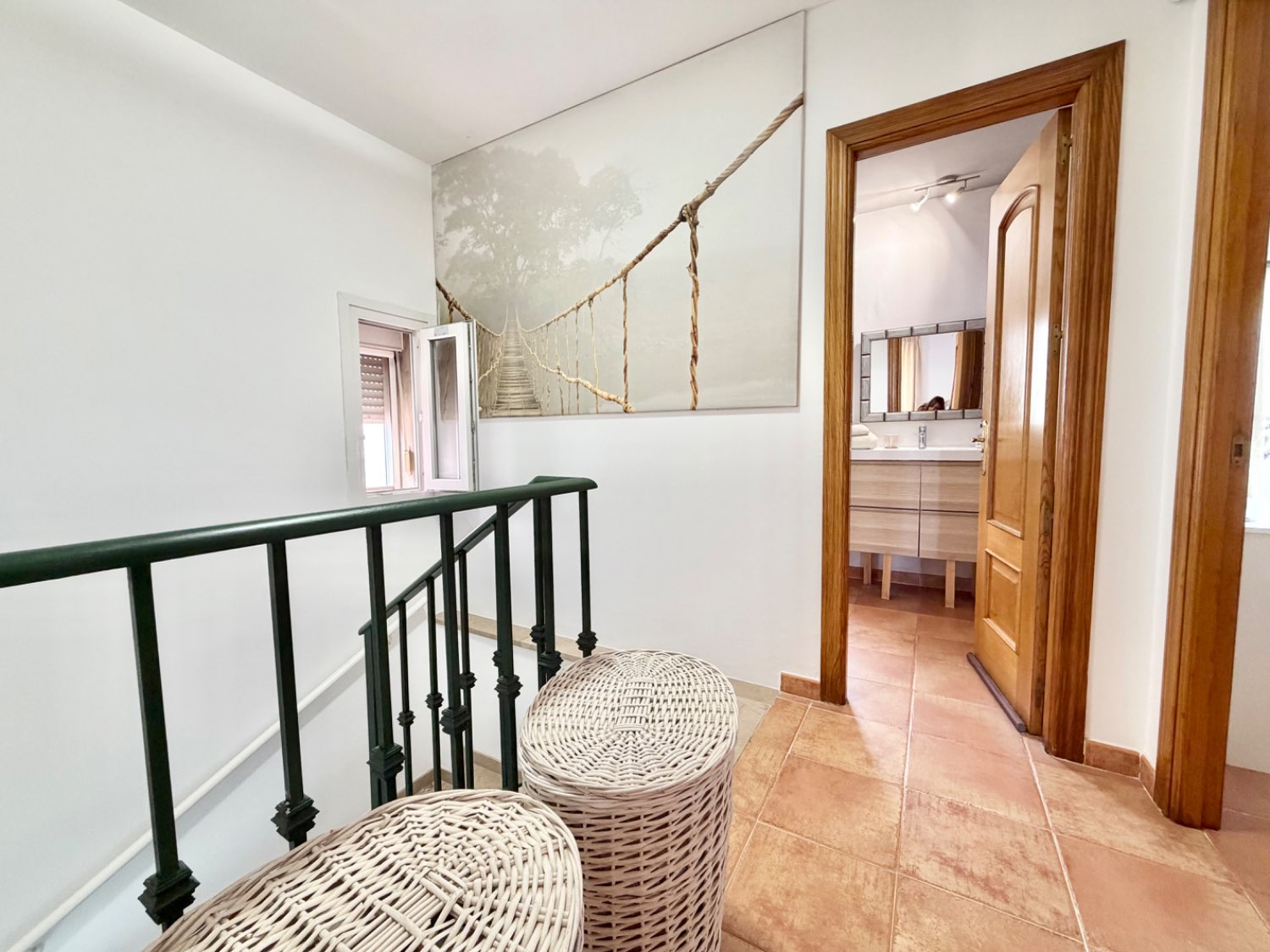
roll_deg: -0.3
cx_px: 635
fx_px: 514
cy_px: 476
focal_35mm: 14
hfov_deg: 102.1
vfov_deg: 85.7
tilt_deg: -4.5
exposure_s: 1/50
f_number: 2.2
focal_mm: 2.22
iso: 200
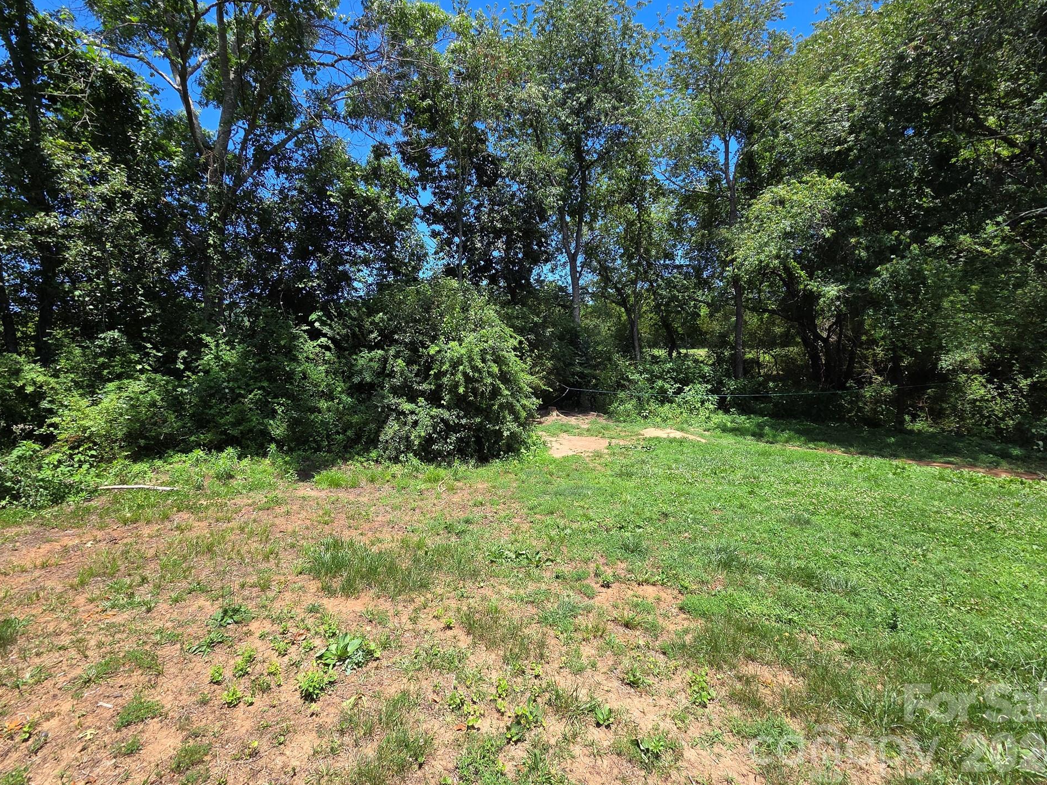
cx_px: 516
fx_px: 423
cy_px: 369
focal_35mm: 14
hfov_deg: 102.1
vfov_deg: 85.6
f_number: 2.2
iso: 50
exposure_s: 1/912
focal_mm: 2.2
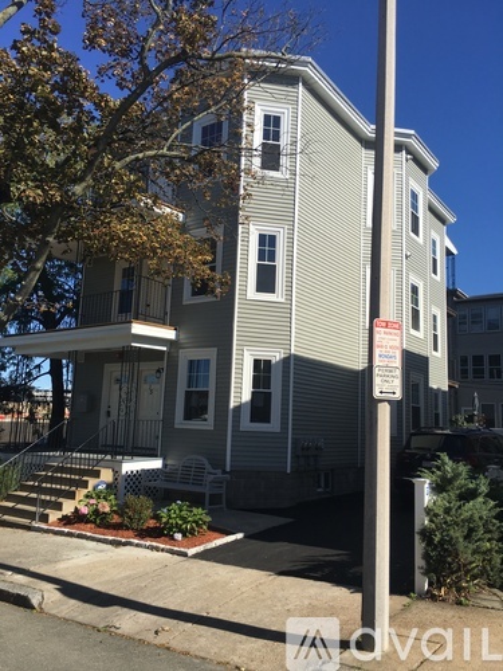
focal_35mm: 29
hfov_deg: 48.2
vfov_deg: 61.7
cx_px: 252
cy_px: 336
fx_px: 562
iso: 25
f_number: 2.2
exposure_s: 1/1832
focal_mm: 4.15
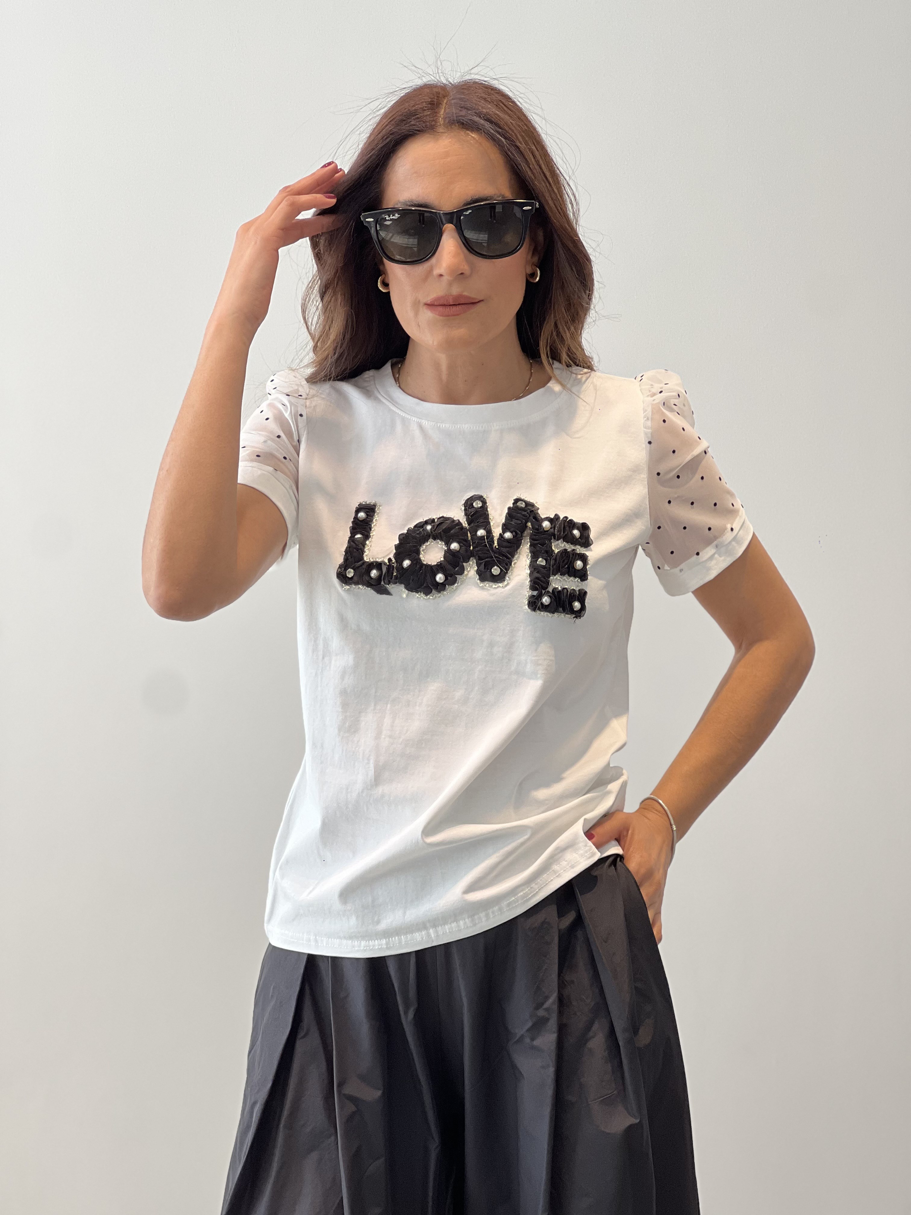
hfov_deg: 19.1
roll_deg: +0.5
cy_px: 608
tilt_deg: -6.8
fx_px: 2702
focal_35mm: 77
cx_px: 456
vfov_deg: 25.3
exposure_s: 1/121
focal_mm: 9
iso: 64
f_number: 2.8
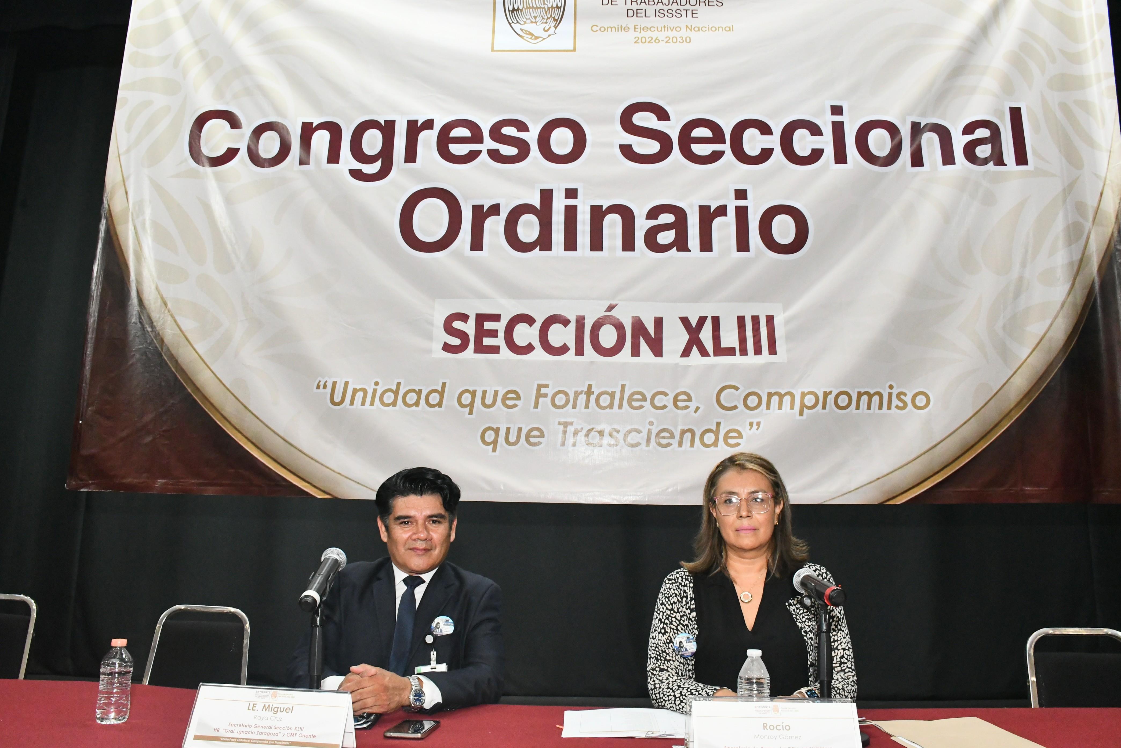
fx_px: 841
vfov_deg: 47.9
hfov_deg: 67.4
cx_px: 560
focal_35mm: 27
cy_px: 374
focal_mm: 18
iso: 3200
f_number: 10
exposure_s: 1/60
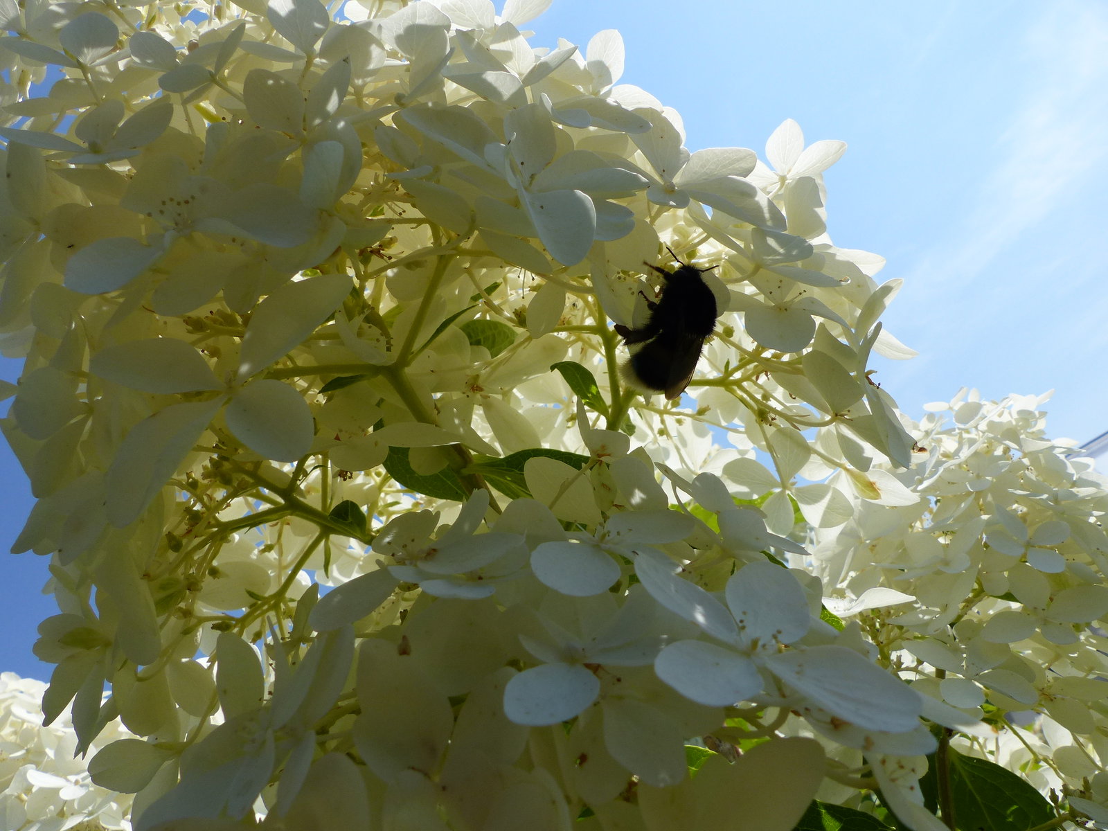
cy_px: 416
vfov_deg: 54.9
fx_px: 800
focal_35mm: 25
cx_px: 554
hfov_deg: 69.4
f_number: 4.5
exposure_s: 1/1300
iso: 100
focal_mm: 4.5
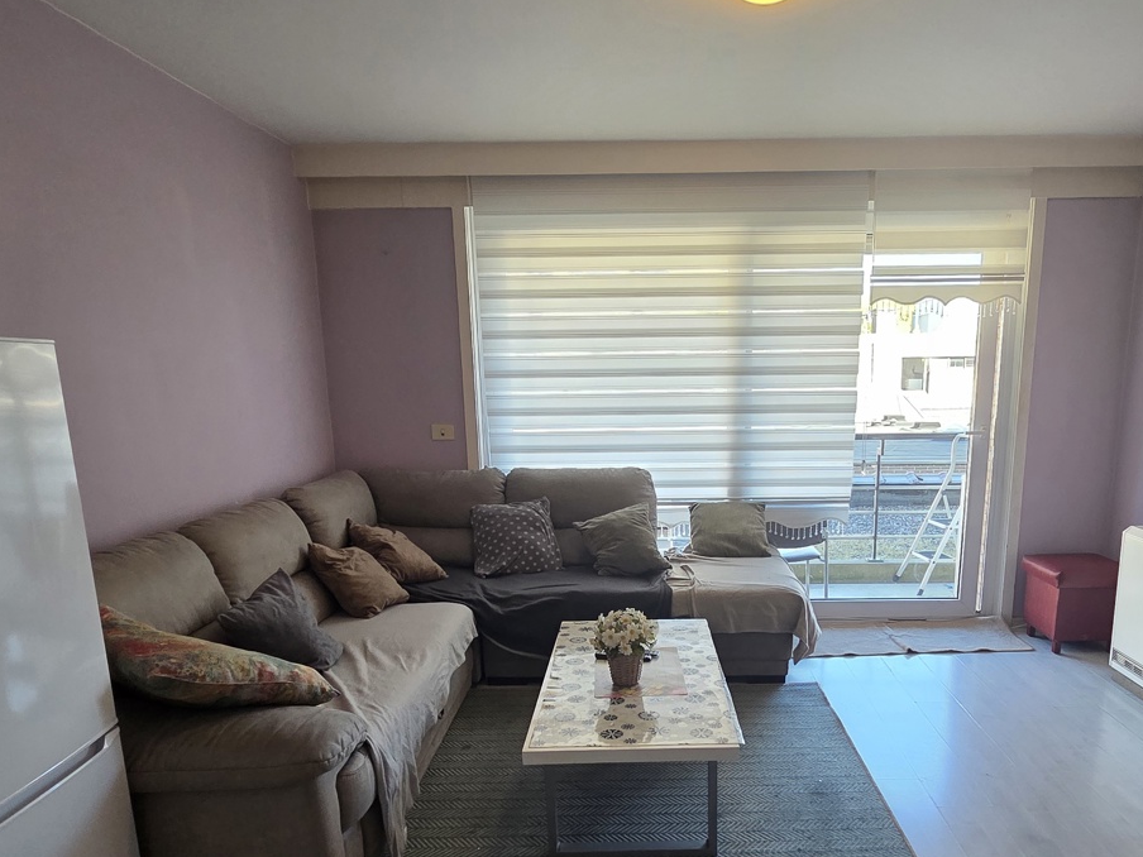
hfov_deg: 73.4
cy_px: 560
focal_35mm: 23
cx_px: 663
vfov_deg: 57.8
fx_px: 759
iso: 160
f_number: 2.2
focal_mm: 2.2
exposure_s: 1/100
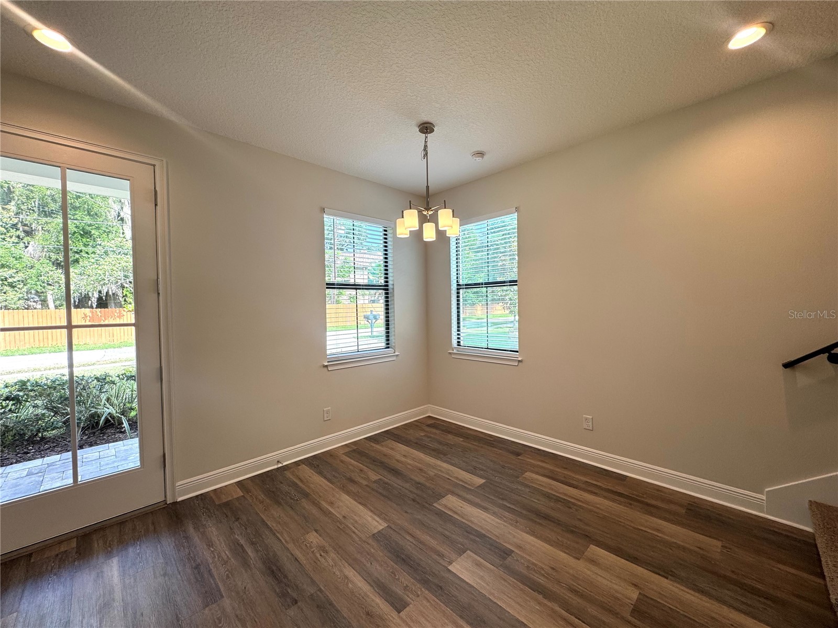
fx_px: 339
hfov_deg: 102.1
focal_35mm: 14
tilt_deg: -1.5
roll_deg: +0.8
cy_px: 314
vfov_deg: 85.7
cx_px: 419
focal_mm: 2.22
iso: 50
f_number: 2.2
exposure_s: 1/120
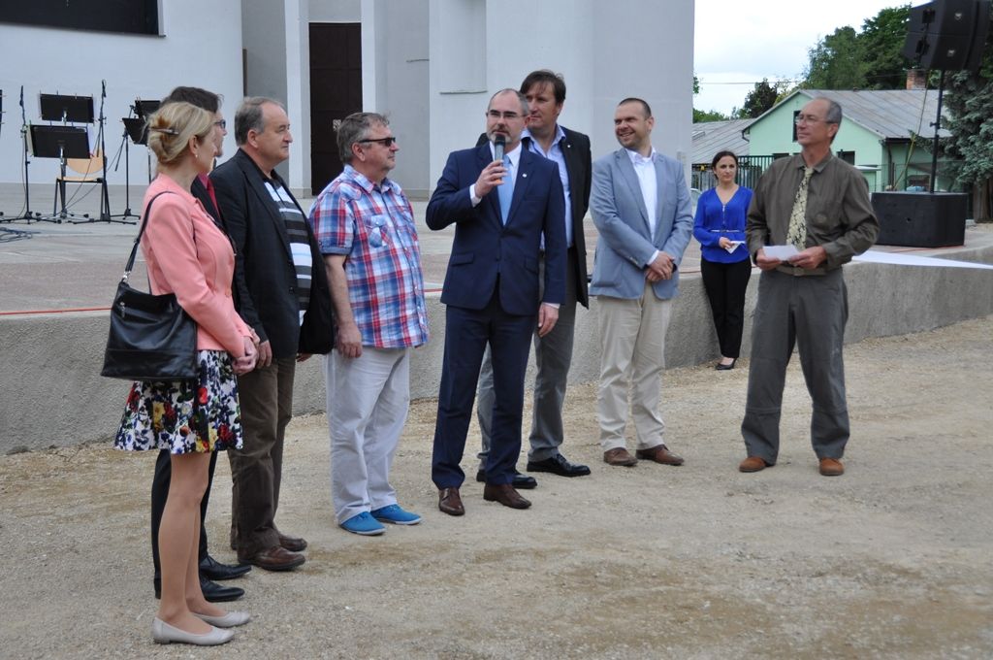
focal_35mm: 63
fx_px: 1736
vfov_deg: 21.5
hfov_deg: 31.9
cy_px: 330
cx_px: 496
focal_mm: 42
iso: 400
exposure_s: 1/1000
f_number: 4.5
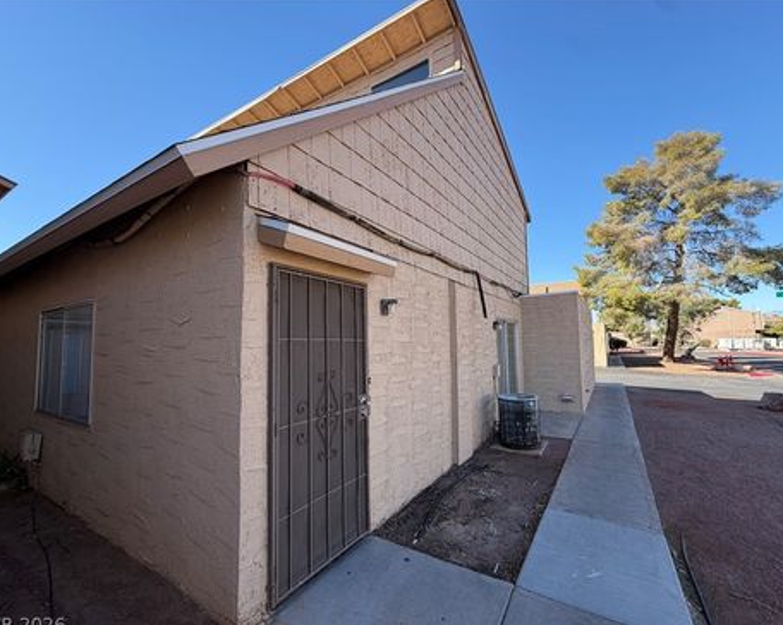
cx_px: 404
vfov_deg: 84.0
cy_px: 317
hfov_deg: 96.8
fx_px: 347
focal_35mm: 15
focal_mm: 2.22
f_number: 2.2
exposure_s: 1/527
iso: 40
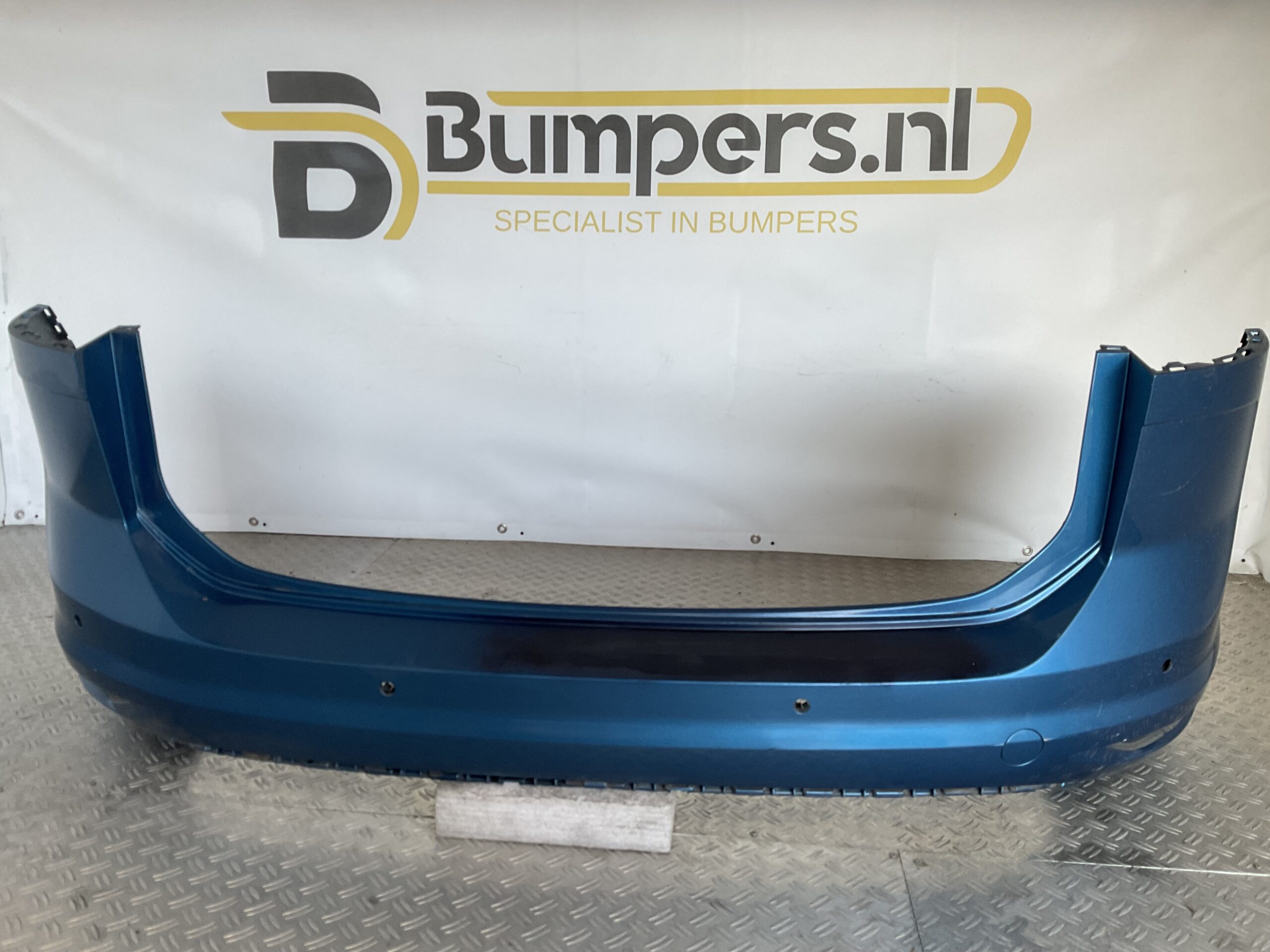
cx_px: 635
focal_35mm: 29
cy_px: 476
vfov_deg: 48.2
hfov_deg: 61.7
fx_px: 1064
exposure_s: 1/100
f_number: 1.8
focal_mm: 3
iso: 32
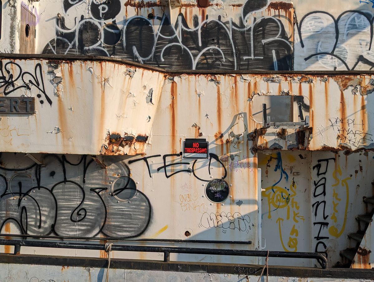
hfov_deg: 39.6
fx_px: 519
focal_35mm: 48
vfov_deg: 30.3
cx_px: 187
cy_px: 141
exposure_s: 1/2817
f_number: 1.85
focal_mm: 6.81
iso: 46
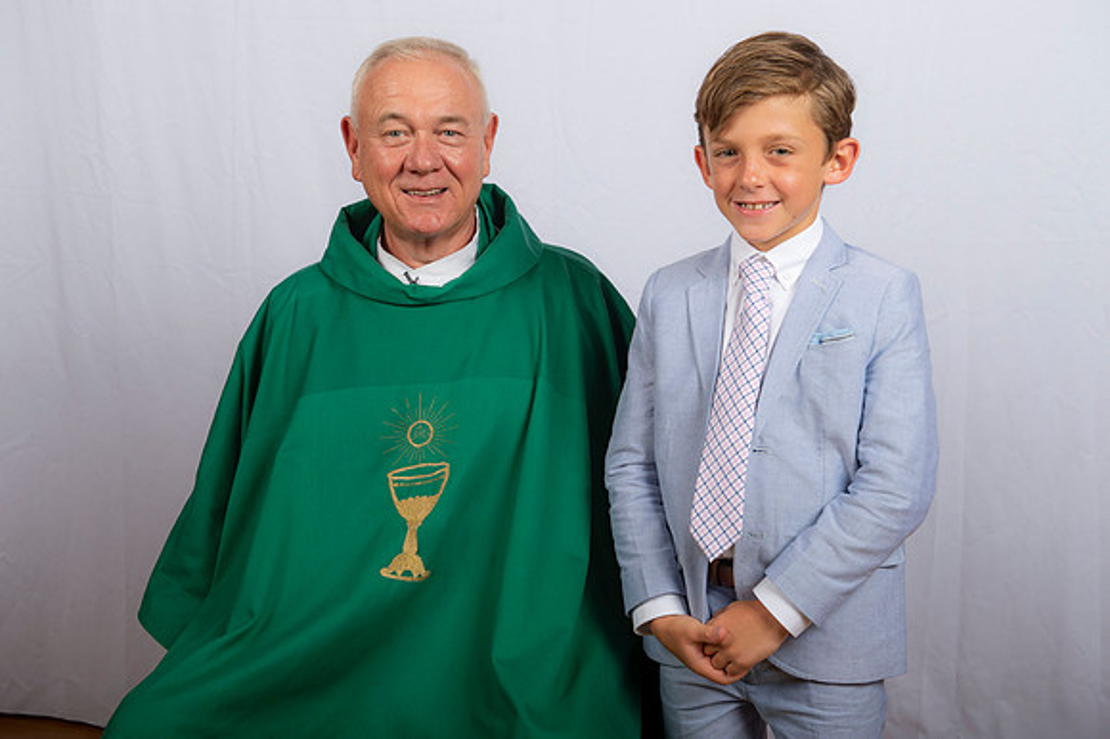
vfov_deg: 24.2
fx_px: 1726
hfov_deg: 35.7
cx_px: 555
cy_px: 370
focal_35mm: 56
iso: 320
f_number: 8
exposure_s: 1/200
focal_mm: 56
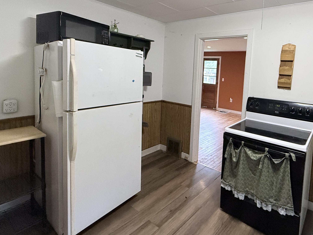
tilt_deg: -3.9
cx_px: 201
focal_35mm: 21
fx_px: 190
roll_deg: -3.3
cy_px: 85
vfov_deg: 62.4
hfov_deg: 77.2
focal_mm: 2.22
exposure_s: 1/60
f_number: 2.2
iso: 500
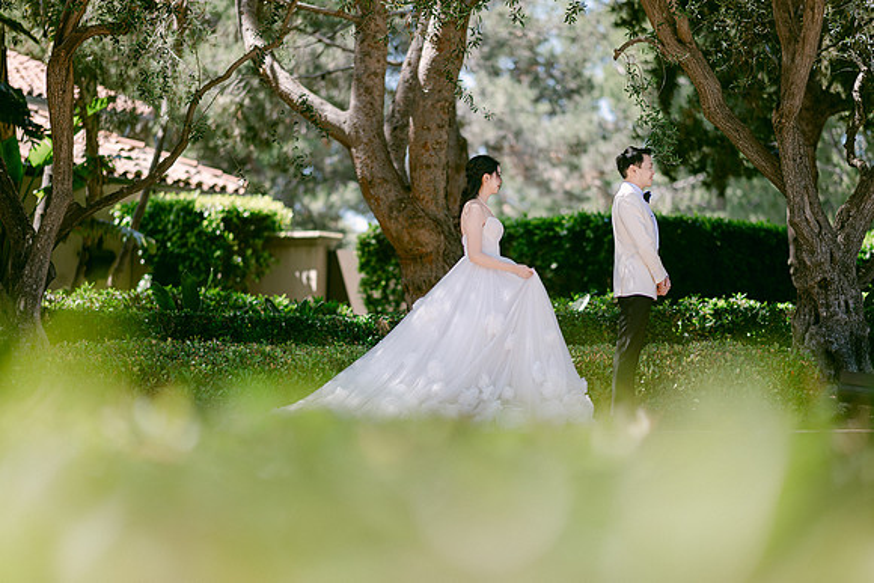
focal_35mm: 105
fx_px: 2550
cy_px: 292
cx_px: 437
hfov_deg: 19.5
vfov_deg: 13.0
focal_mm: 105
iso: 64
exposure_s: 1/1250
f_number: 1.4
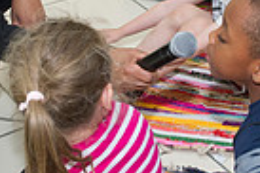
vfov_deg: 12.0
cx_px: 165
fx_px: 822
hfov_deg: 17.9
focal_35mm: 114
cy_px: 61
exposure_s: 1/250
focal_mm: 27
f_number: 5.6
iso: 1250
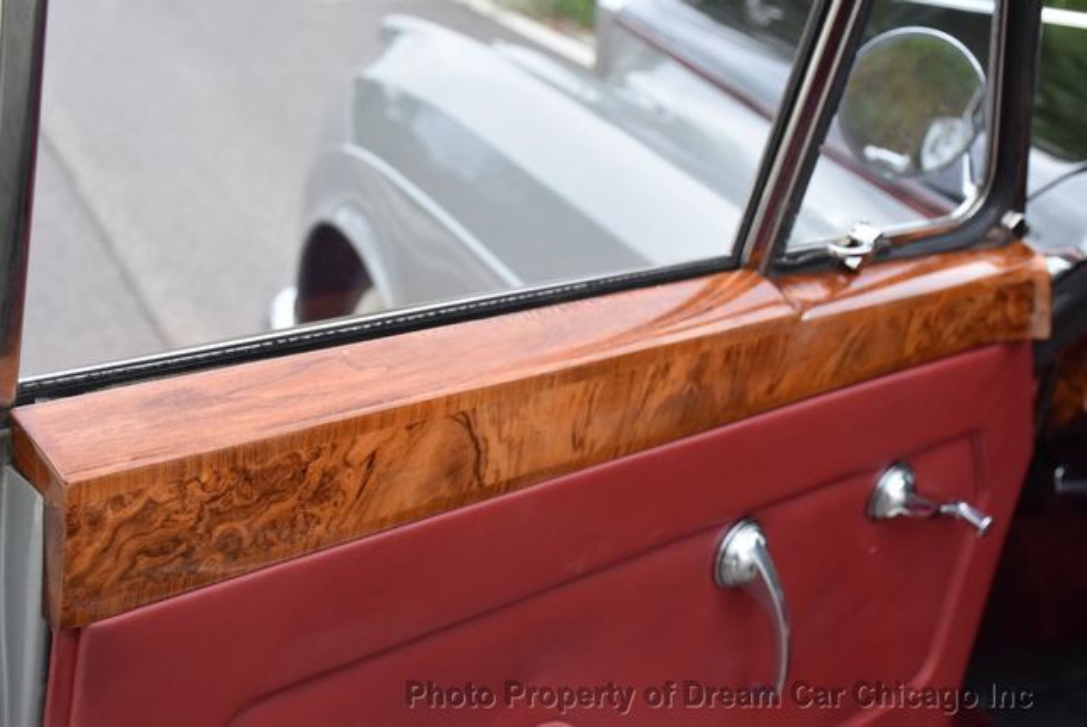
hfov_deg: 38.8
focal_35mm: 51
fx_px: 1541
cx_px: 544
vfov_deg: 26.5
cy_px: 364
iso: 800
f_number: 6.3
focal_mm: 34
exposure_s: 1/160
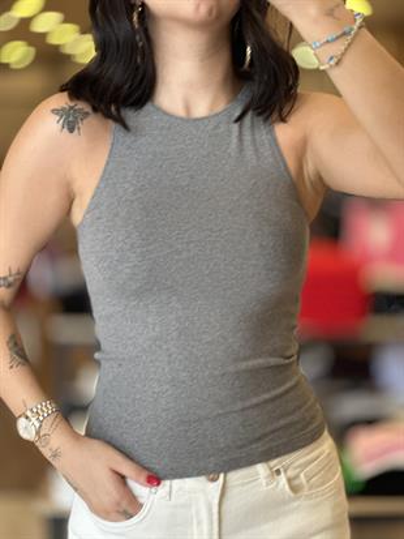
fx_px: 1198
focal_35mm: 77
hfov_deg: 19.1
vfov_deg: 25.3
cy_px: 270
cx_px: 202
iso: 250
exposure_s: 1/101
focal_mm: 9
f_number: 2.8
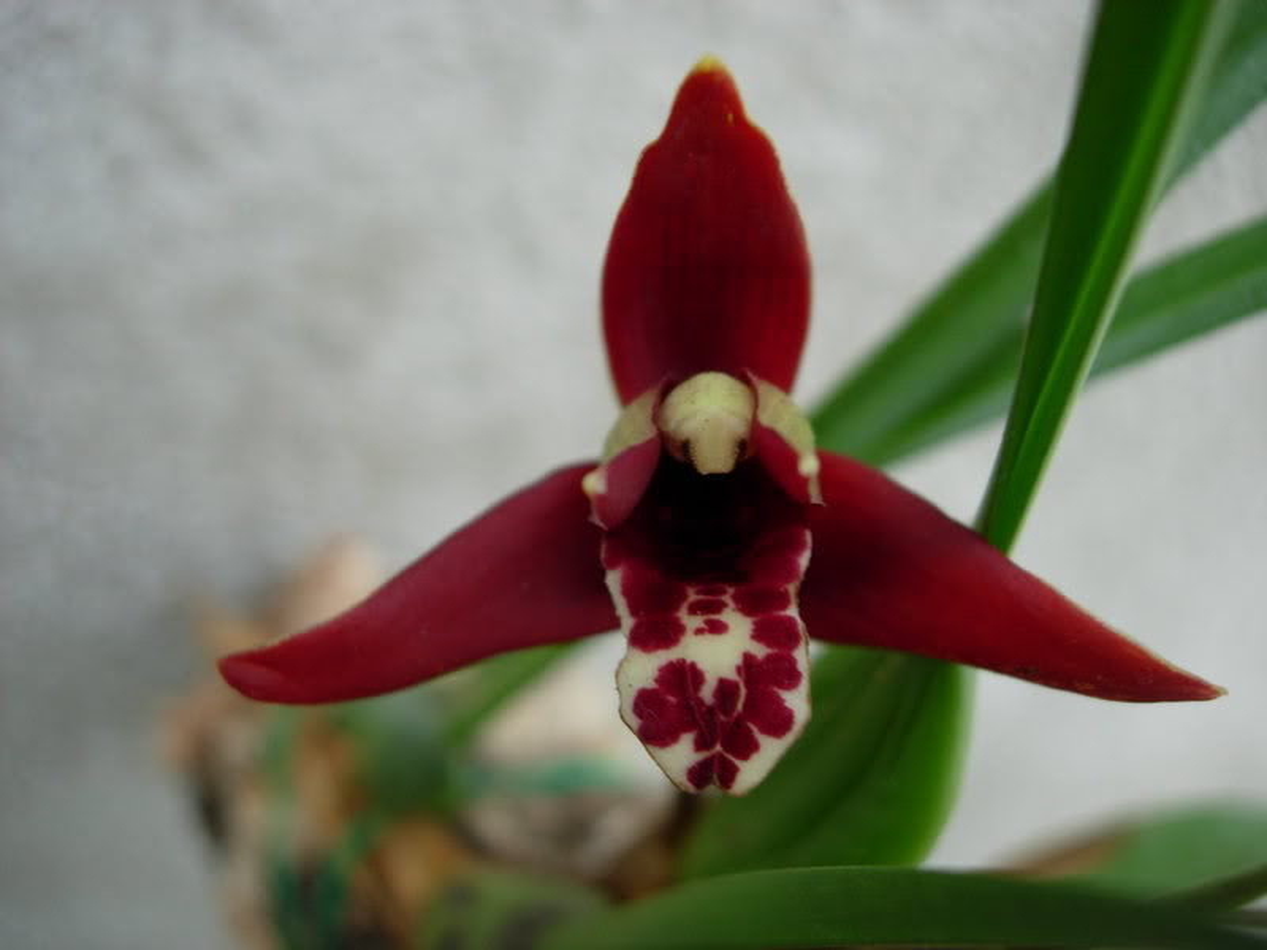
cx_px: 634
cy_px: 475
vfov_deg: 37.7
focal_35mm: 38
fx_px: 1391
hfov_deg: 49.0
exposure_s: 1/38
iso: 64
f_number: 2.8
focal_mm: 7.8
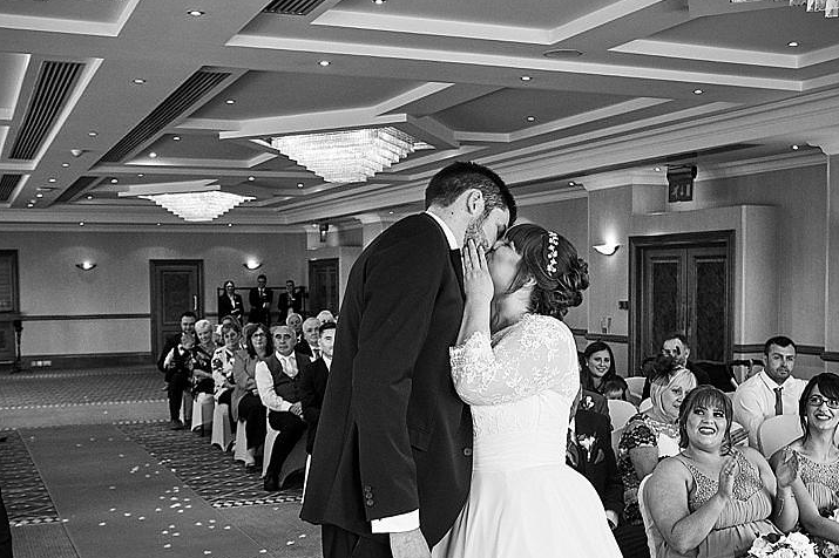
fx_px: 1141
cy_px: 366
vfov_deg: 27.4
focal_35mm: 49
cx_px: 451
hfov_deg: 40.3
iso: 1250
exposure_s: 1/250
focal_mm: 23
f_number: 3.2
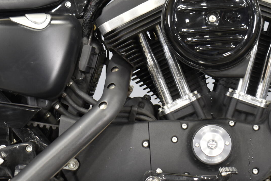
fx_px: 805
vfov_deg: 12.8
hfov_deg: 19.1
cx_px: 111
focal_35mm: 107
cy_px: 77
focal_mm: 38
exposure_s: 1/6
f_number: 4.8
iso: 400
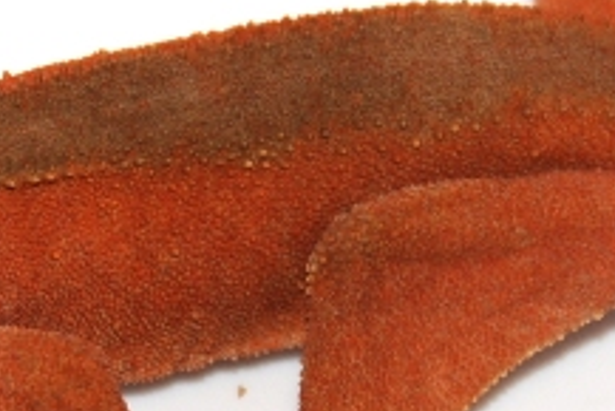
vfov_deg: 2.3
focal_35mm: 597
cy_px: 274
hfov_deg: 3.4
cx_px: 28
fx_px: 10213
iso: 200
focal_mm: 135
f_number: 5.6
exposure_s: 1/60
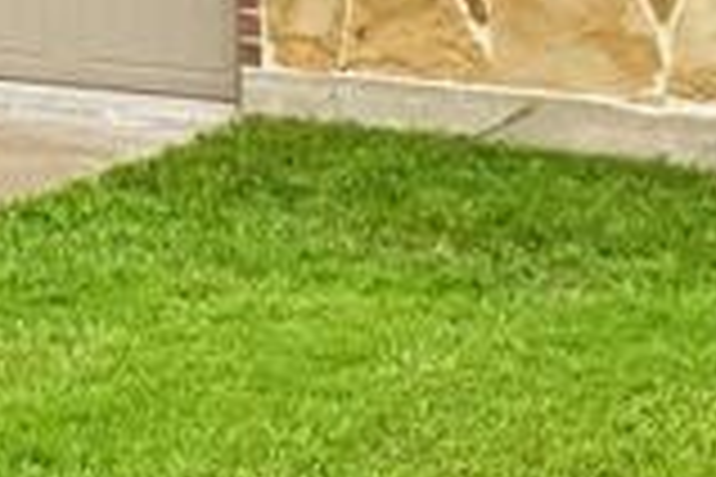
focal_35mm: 155
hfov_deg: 12.4
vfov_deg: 8.2
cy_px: -666
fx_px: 3083
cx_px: -464
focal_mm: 16
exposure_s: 1/640
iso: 400
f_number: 8
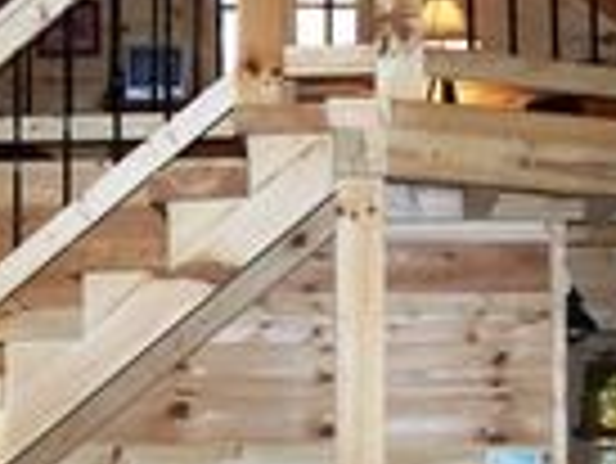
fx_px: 1817
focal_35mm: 102
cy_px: 257
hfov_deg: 19.2
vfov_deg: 14.5
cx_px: 211
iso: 160
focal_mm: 6.3
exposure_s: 1/60
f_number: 2.8
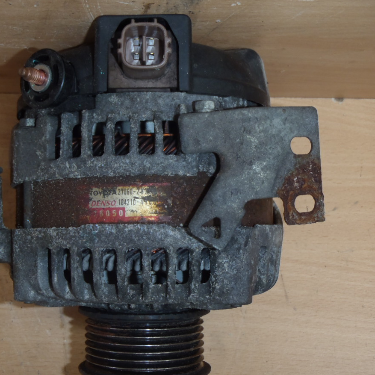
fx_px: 601
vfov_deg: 34.7
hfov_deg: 34.2
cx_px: 115
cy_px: 201
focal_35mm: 49
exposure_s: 1/40
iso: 100
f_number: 4.6
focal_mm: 6.83
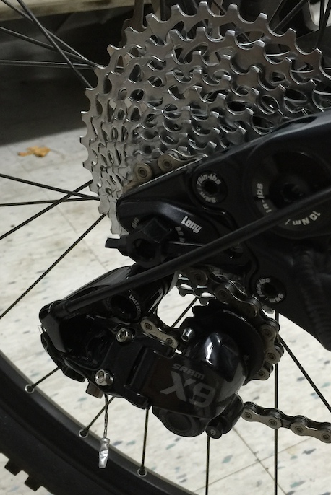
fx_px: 620
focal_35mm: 45
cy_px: 296
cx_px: 196
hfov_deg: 29.8
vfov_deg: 43.4
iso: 64
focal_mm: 4.15
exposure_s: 1/15
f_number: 2.2
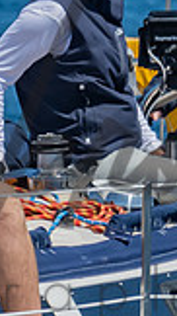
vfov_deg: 1.2
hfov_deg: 0.7
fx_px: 15185
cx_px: 31
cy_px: 15
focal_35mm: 1818
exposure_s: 1/640
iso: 160
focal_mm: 200
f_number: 6.3
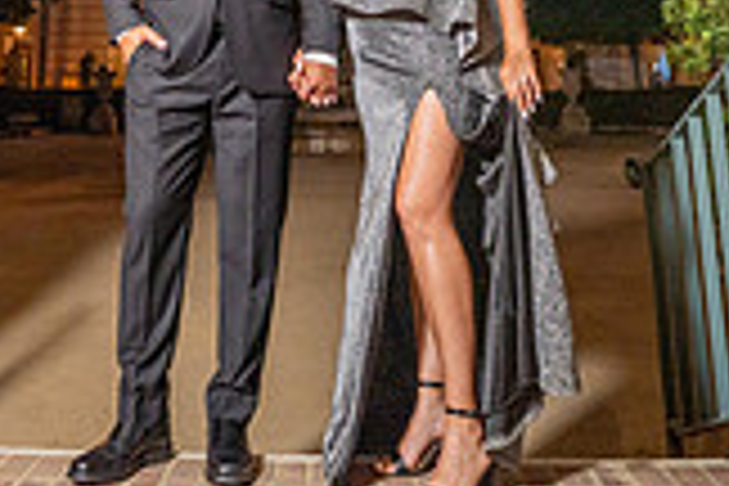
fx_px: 1012
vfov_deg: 21.9
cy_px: -268
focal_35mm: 50
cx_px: 256
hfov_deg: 39.2
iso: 800
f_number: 2.8
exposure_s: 1/160
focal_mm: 14
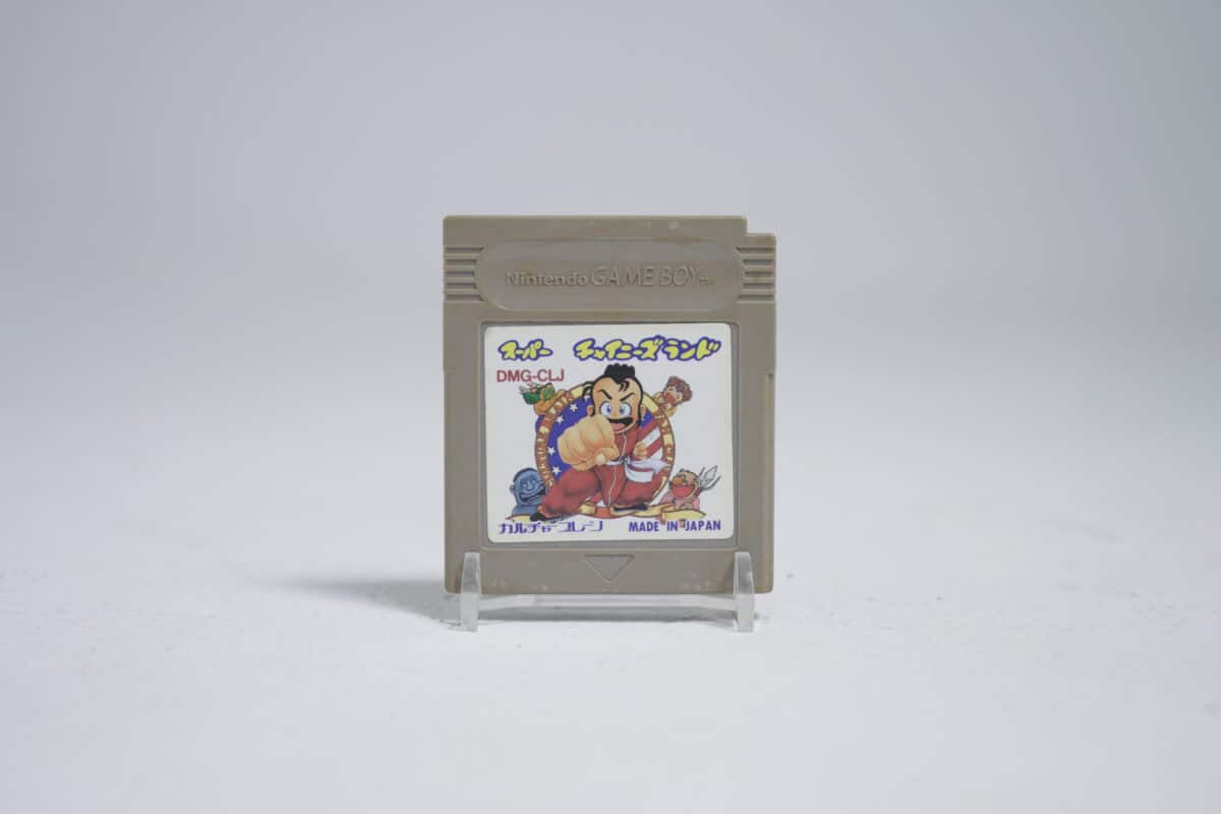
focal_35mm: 69
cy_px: 407
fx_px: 2340
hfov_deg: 29.2
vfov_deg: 19.7
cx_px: 610
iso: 100
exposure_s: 1/6
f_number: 5.6
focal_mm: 69
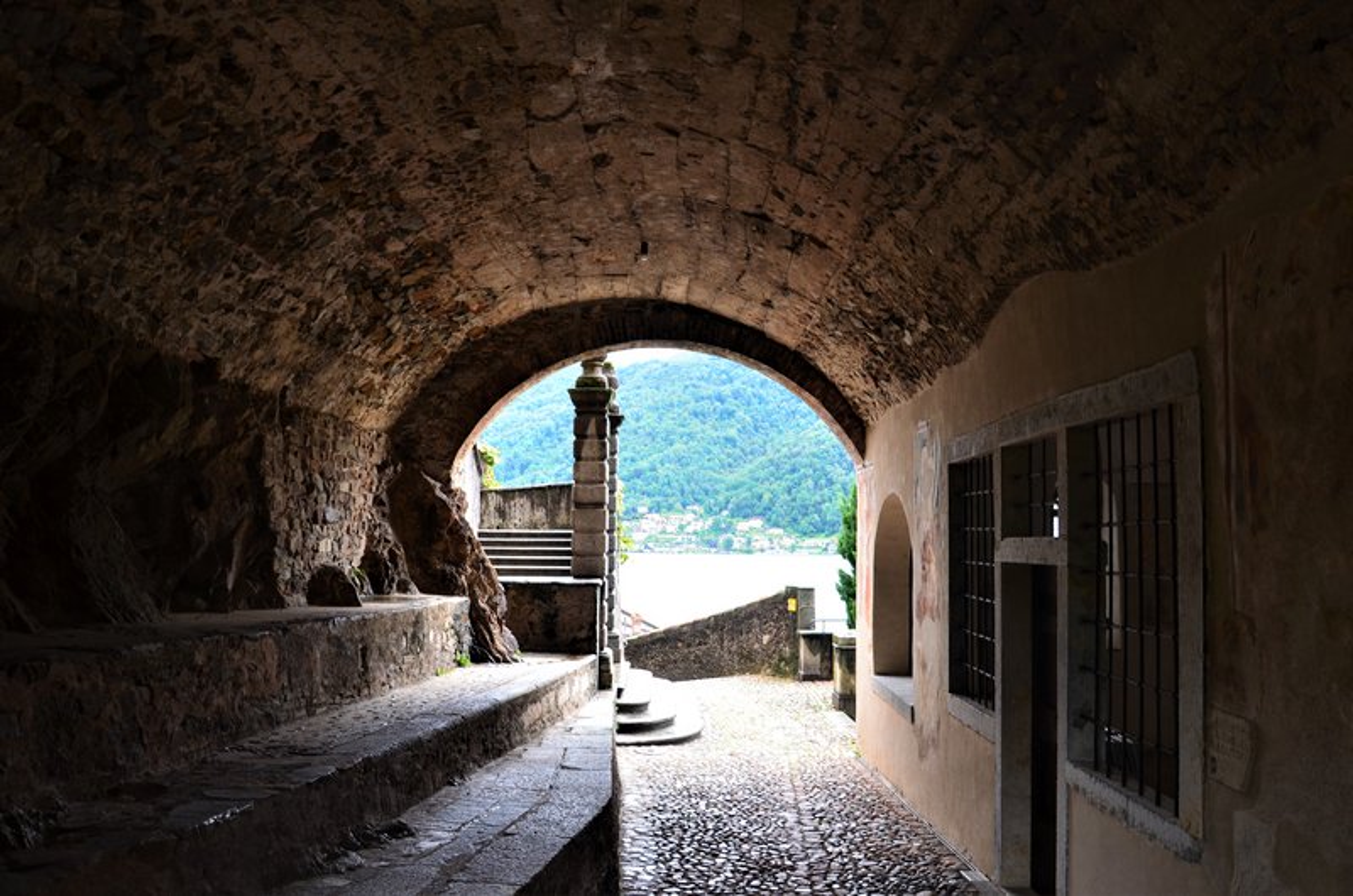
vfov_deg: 47.7
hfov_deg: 67.5
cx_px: 676
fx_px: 1013
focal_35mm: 27
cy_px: 448
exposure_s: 1/13
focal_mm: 18
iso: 320
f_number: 6.3
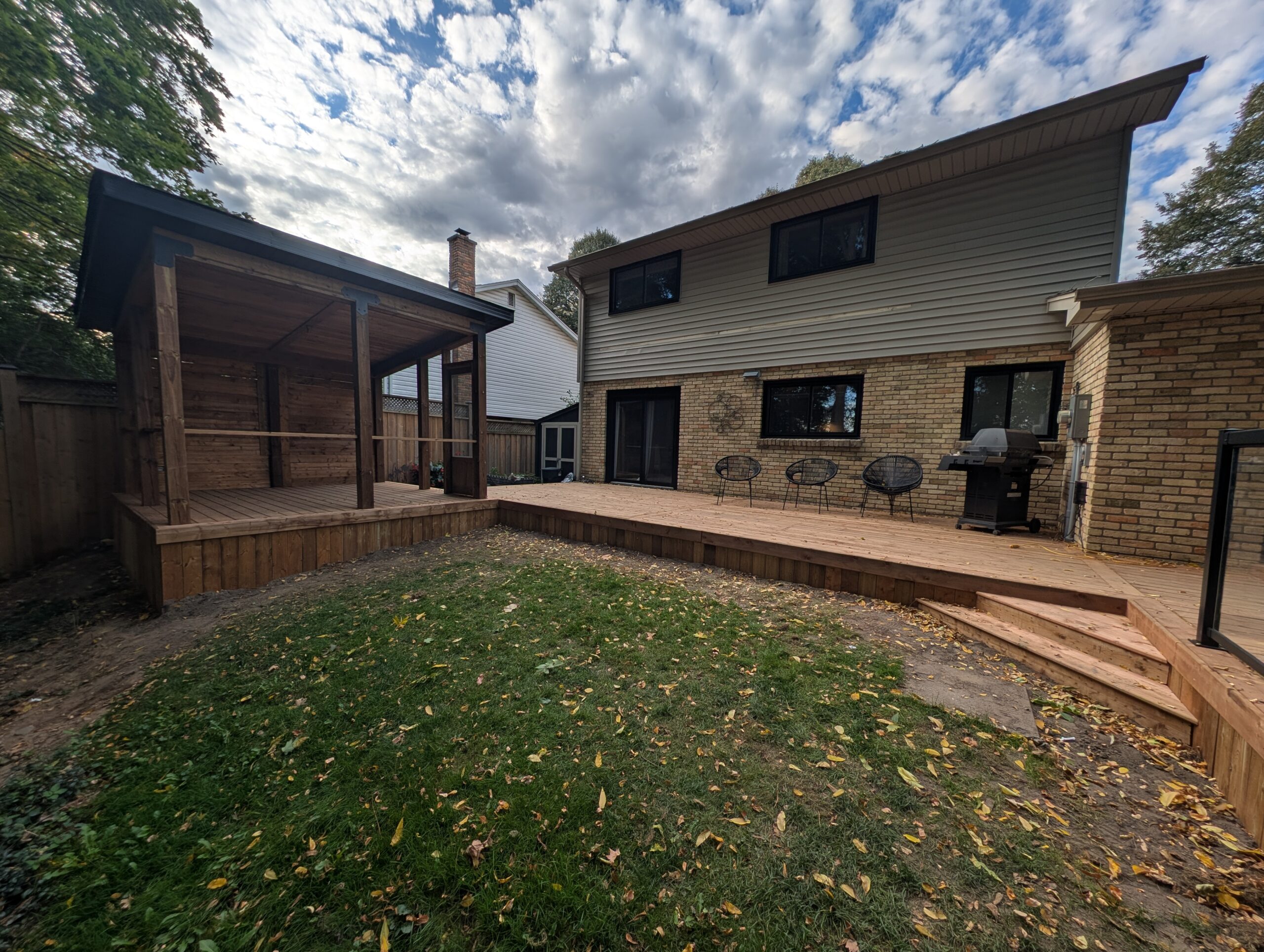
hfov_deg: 110.5
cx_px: 632
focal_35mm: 12
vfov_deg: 94.6
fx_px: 439
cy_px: 476
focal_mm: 2.23
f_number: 1.95
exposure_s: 1/1058
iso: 30
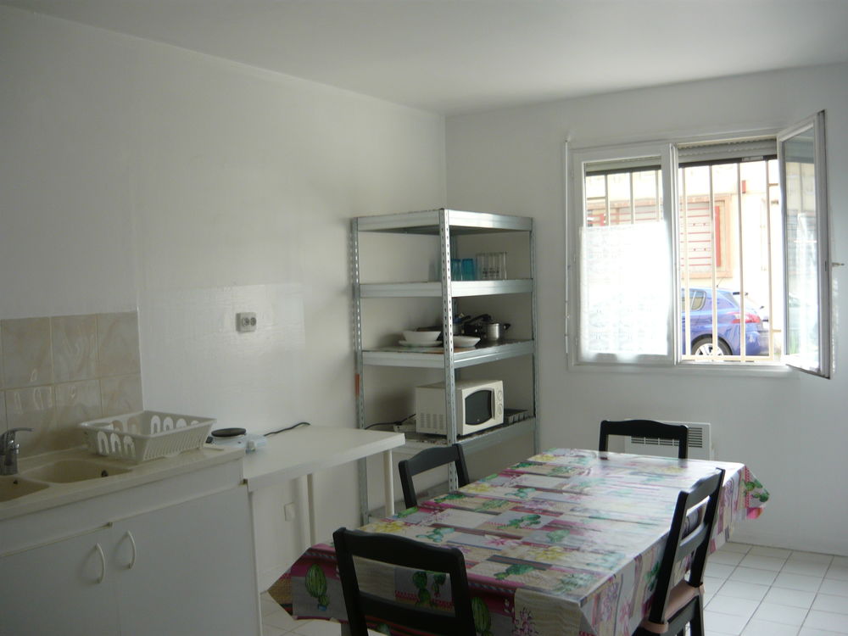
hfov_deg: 55.4
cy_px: 318
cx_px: 424
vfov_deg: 42.9
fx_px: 808
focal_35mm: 33
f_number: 2.8
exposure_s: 1/80
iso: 100
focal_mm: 5.5
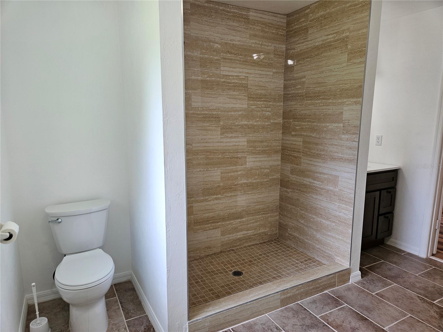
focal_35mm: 23
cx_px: 222
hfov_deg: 73.9
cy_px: 166
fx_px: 294
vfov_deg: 58.9
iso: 64
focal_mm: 5.4
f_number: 1.8
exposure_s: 1/120
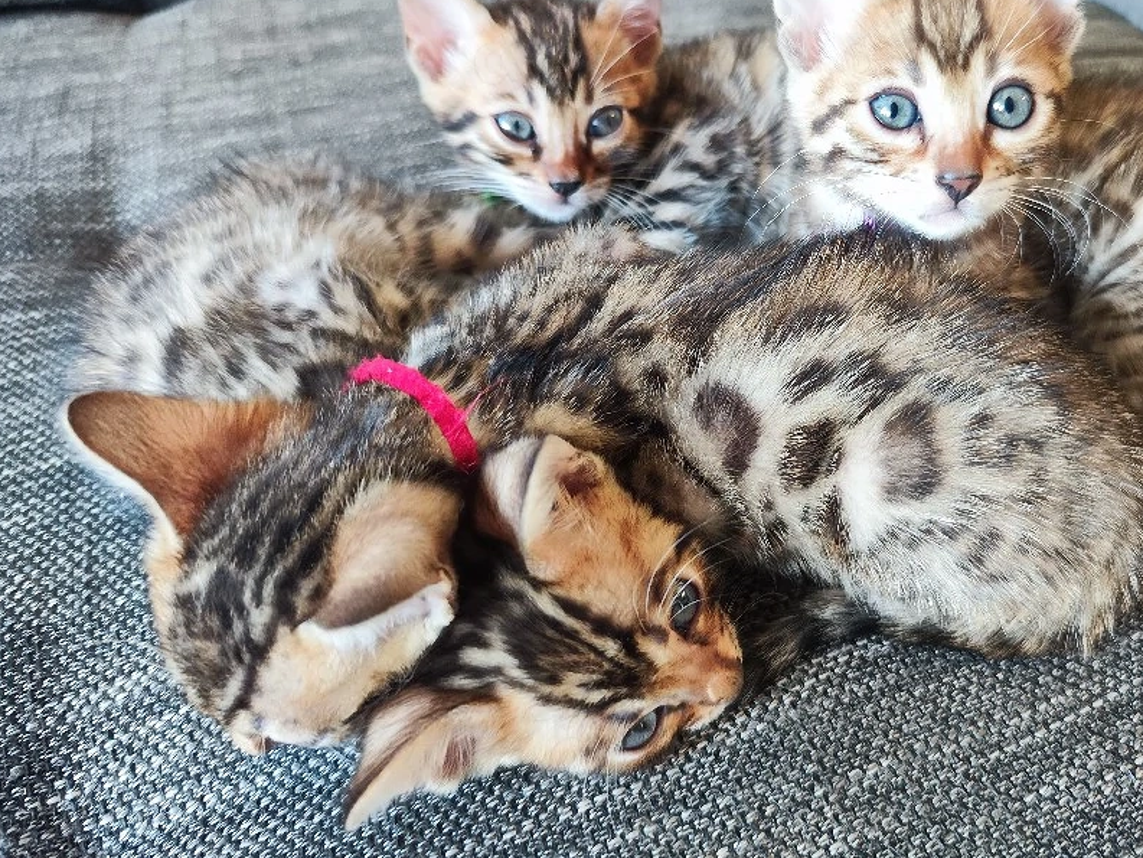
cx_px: 713
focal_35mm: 29
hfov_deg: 60.8
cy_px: 359
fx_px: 958
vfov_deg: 48.1
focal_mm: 7.01
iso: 1544
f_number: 1.69
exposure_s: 1/33.3
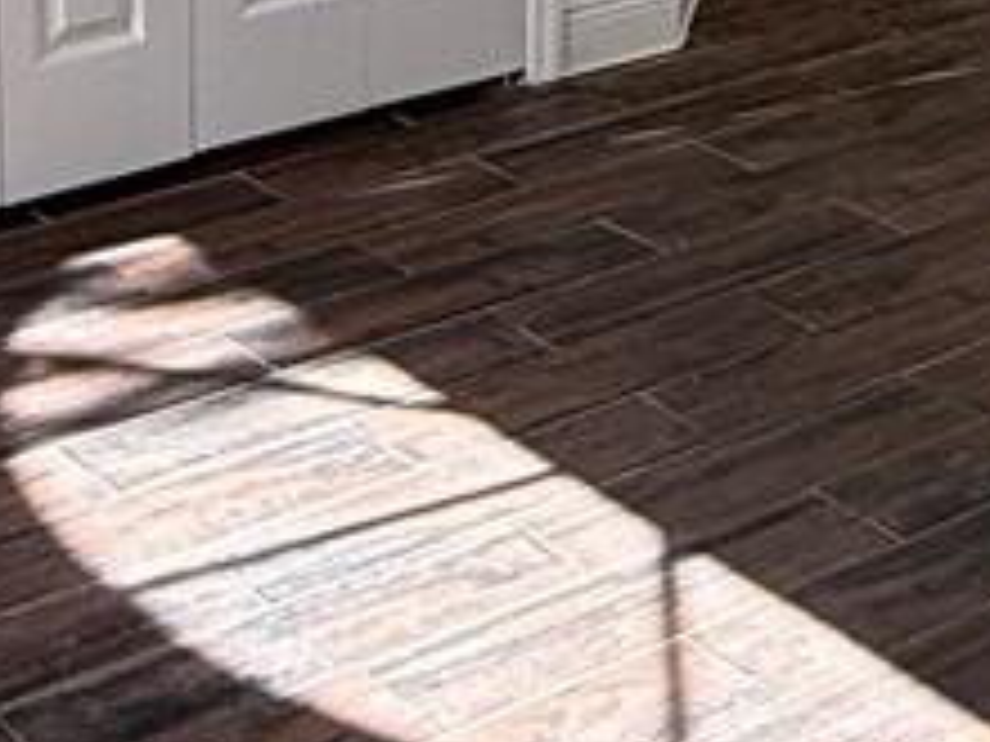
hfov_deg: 19.2
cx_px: 693
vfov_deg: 13.7
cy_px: -346
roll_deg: -1.4
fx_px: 2917
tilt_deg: -10.5
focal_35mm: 102
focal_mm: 2.22
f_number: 2.2
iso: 50
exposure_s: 1/316
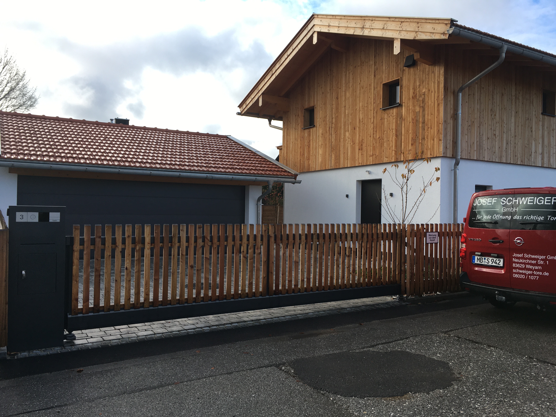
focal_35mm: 29
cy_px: 208
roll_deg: -0.6
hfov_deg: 61.7
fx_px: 466
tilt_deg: +0.2
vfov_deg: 48.2
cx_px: 278
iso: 25
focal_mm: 4.15
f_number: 2.2
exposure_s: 1/430
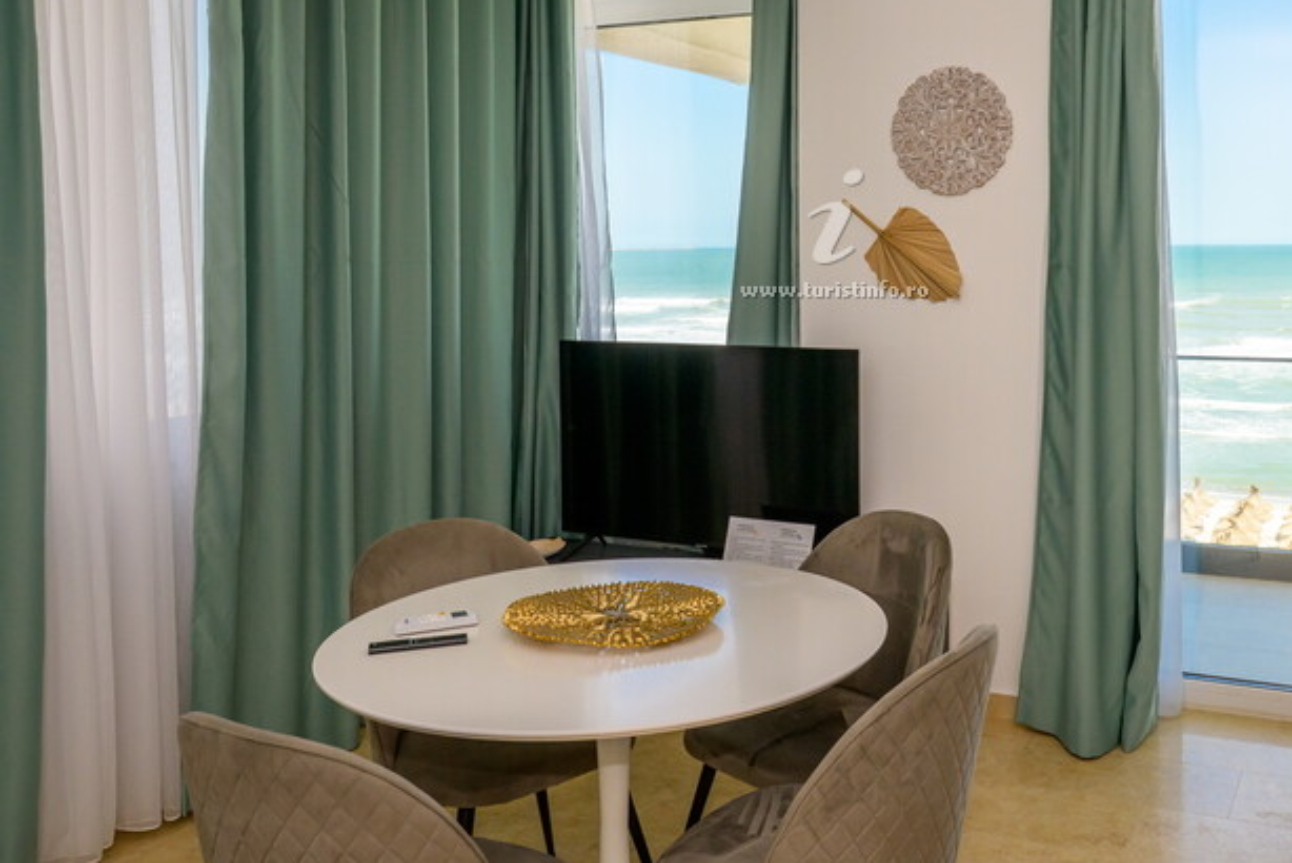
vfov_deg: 37.4
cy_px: 273
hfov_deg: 53.2
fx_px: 1257
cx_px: 875
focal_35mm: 35
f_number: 10
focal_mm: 21
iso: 640
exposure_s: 1/250
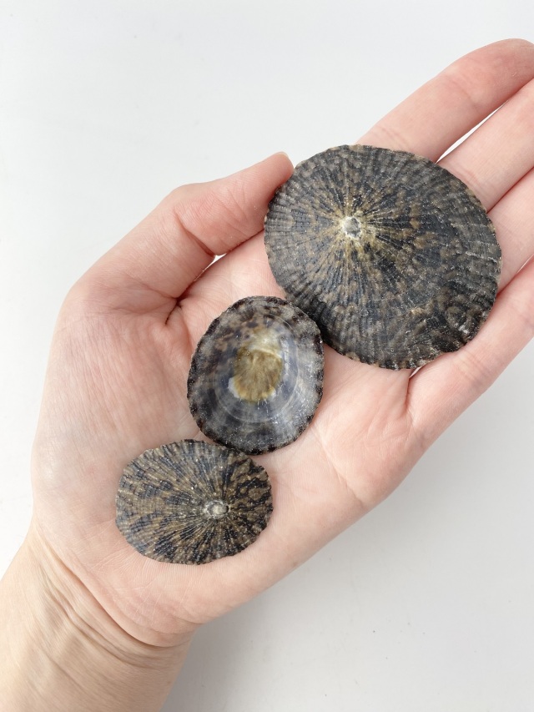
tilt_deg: -78.4
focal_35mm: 25
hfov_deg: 54.9
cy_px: 356
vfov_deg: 69.4
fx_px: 514
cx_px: 267
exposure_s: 1/134
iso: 32
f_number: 1.8
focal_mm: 4.25
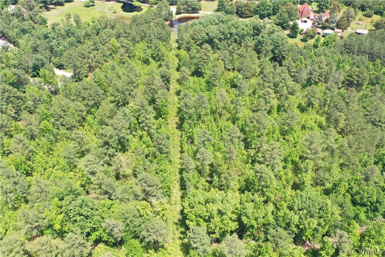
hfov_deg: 65.5
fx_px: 299
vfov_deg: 46.4
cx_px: 192
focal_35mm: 28
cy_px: 128
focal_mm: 10.26
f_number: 4.5
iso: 100
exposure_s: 1/200
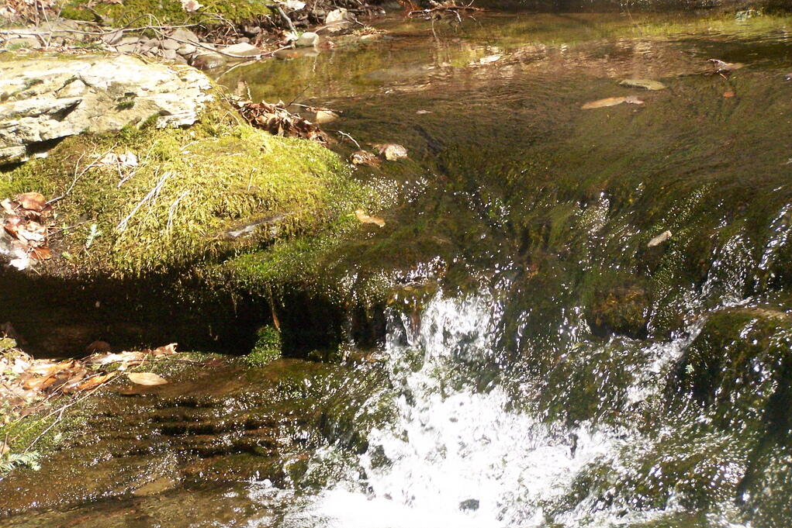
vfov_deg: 11.2
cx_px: 396
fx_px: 2684
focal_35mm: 122
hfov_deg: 16.8
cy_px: 285
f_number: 3.2
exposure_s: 1/250
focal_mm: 19.4
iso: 400
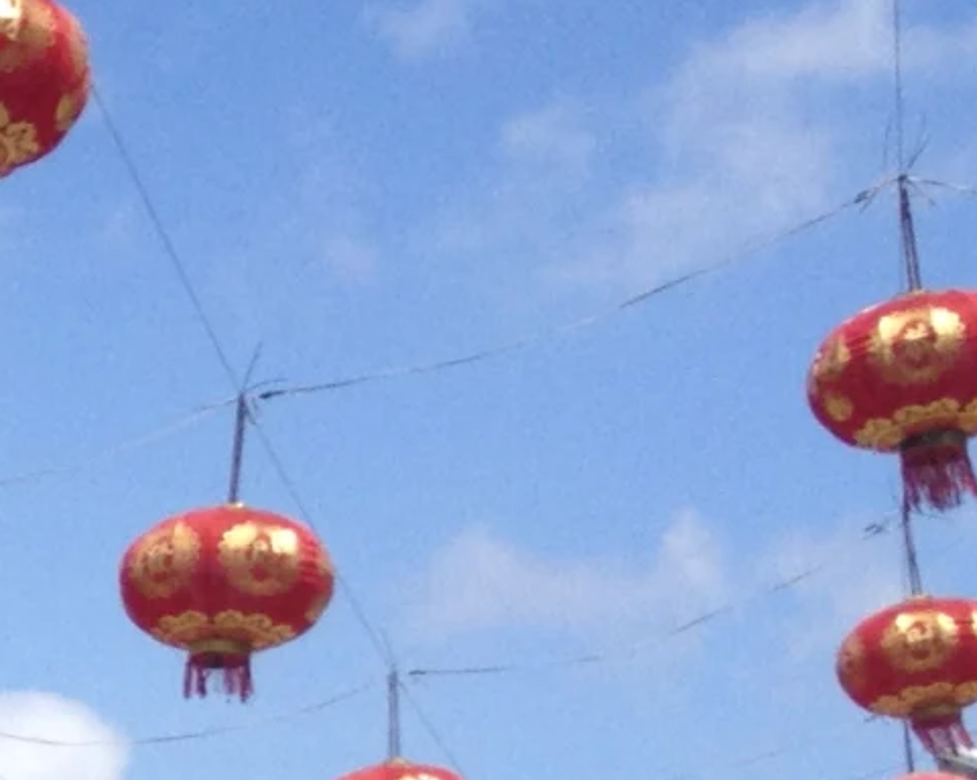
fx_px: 5258
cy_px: 1446
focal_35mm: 182
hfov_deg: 9.5
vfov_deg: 8.2
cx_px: -1353
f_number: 2.4
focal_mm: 4.28
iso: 64
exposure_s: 1/1727
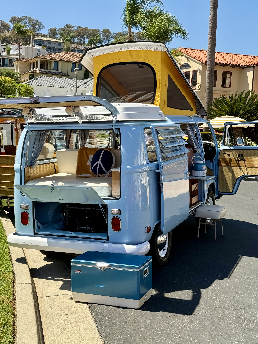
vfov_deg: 39.7
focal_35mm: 48
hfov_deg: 30.3
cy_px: 172
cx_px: 129
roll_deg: -2.9
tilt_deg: -5.6
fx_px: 477
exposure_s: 1/1307
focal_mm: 6.76
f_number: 1.78
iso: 100
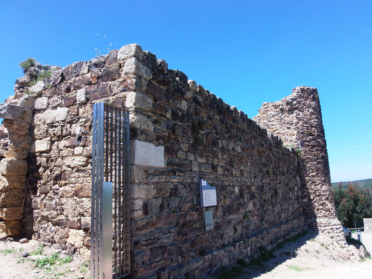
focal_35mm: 26
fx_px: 279
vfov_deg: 53.1
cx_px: 186
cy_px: 140
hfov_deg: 67.3
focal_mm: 4.66
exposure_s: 1/800
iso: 100
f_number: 3.2
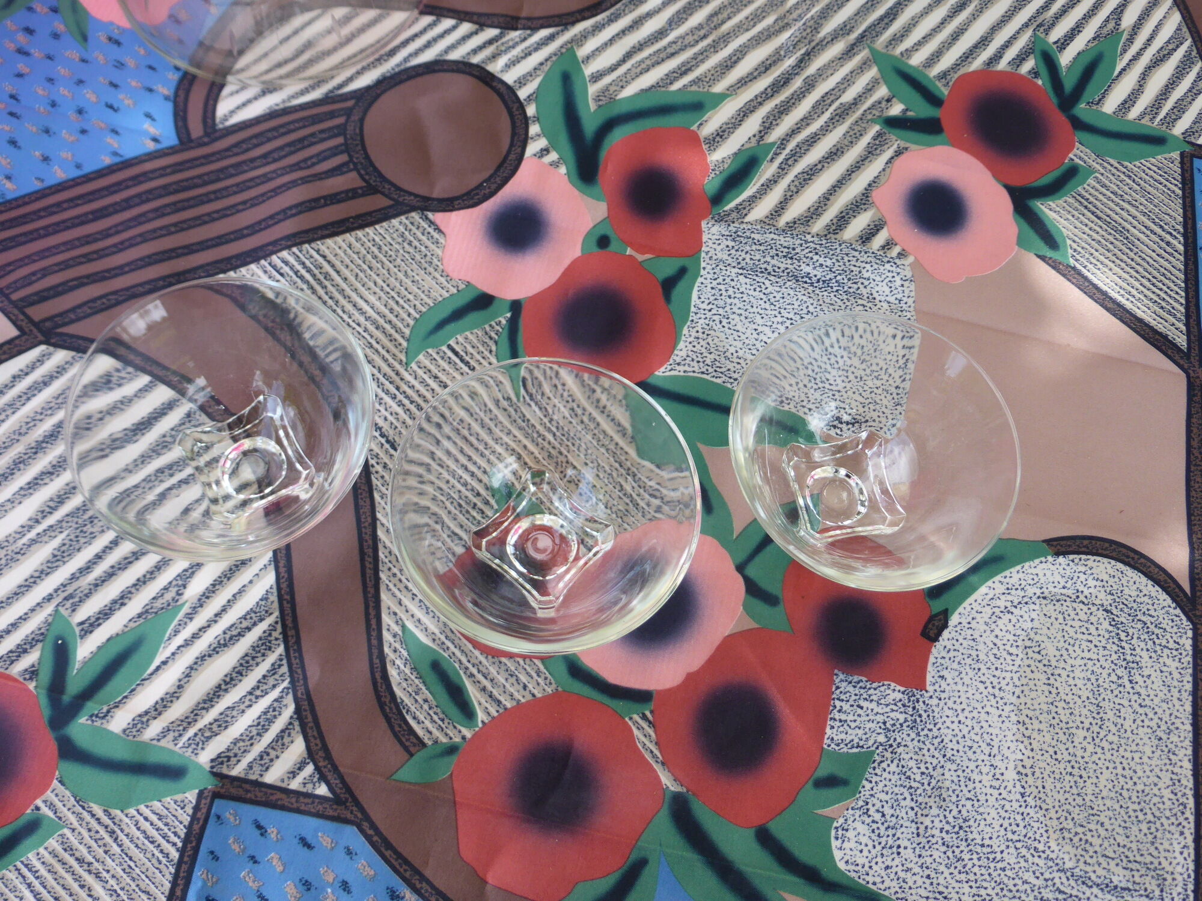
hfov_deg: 52.6
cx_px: 601
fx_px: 1215
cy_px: 450
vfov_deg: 40.7
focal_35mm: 35
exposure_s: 1/200
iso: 100
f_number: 3.7
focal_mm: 6.1
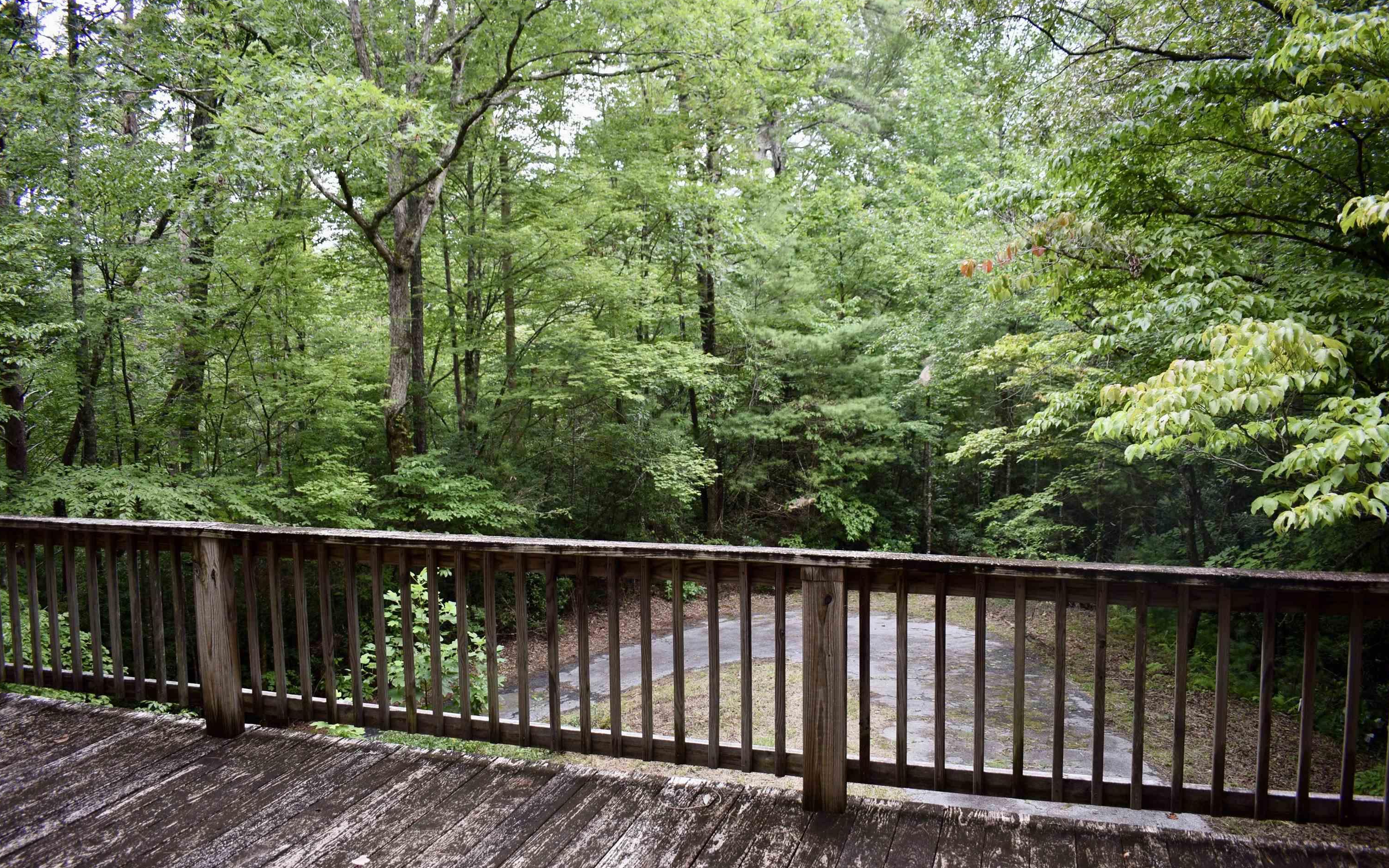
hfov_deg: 66.5
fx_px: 1060
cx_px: 700
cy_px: 451
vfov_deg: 44.5
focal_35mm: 28
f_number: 4
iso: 100
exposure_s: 1/60
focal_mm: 18
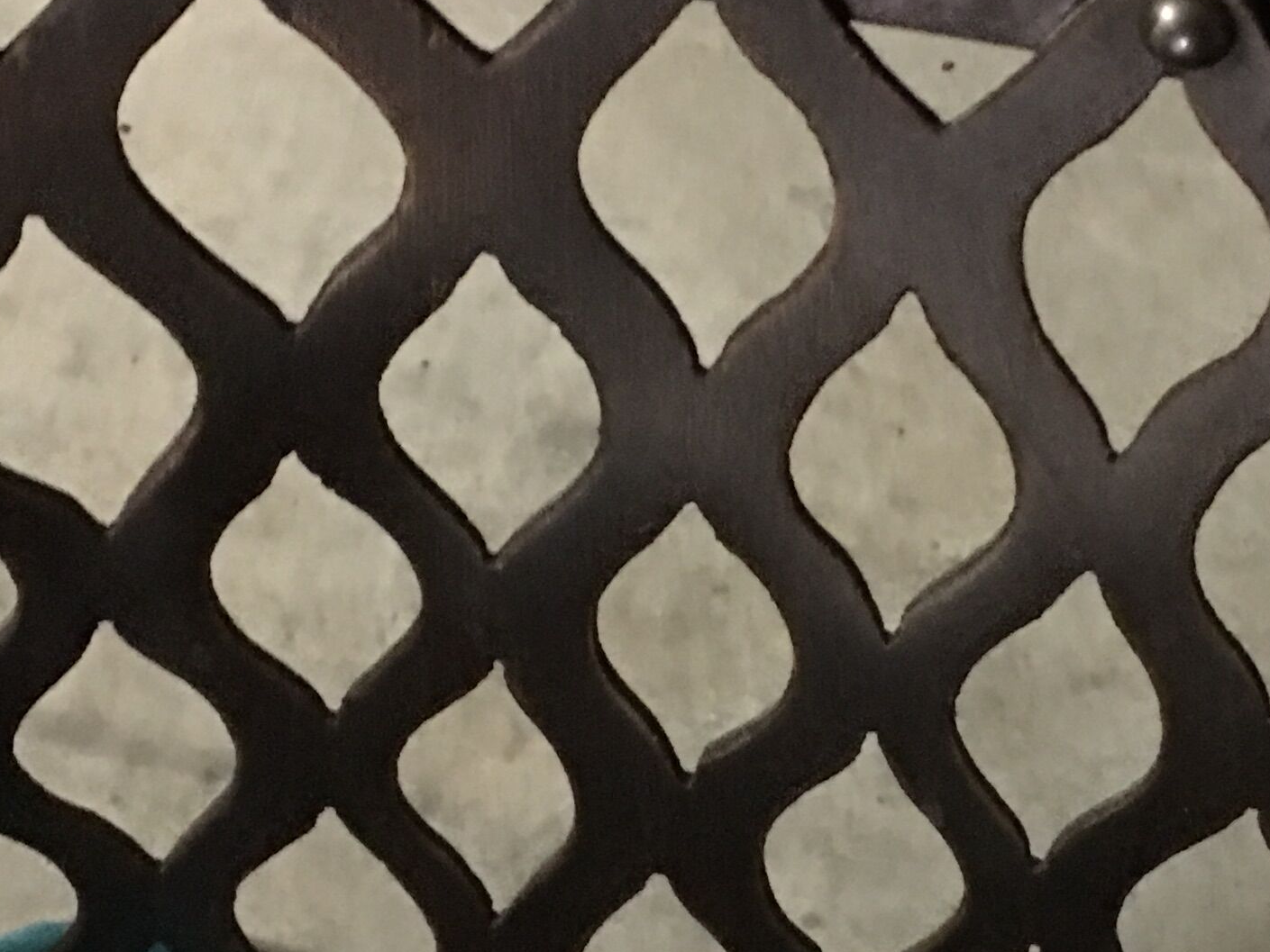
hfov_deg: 23.4
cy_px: 473
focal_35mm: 83
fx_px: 3045
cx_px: 923
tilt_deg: -68.9
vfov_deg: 17.8
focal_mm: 4.15
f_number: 2.2
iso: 160
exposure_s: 1/4
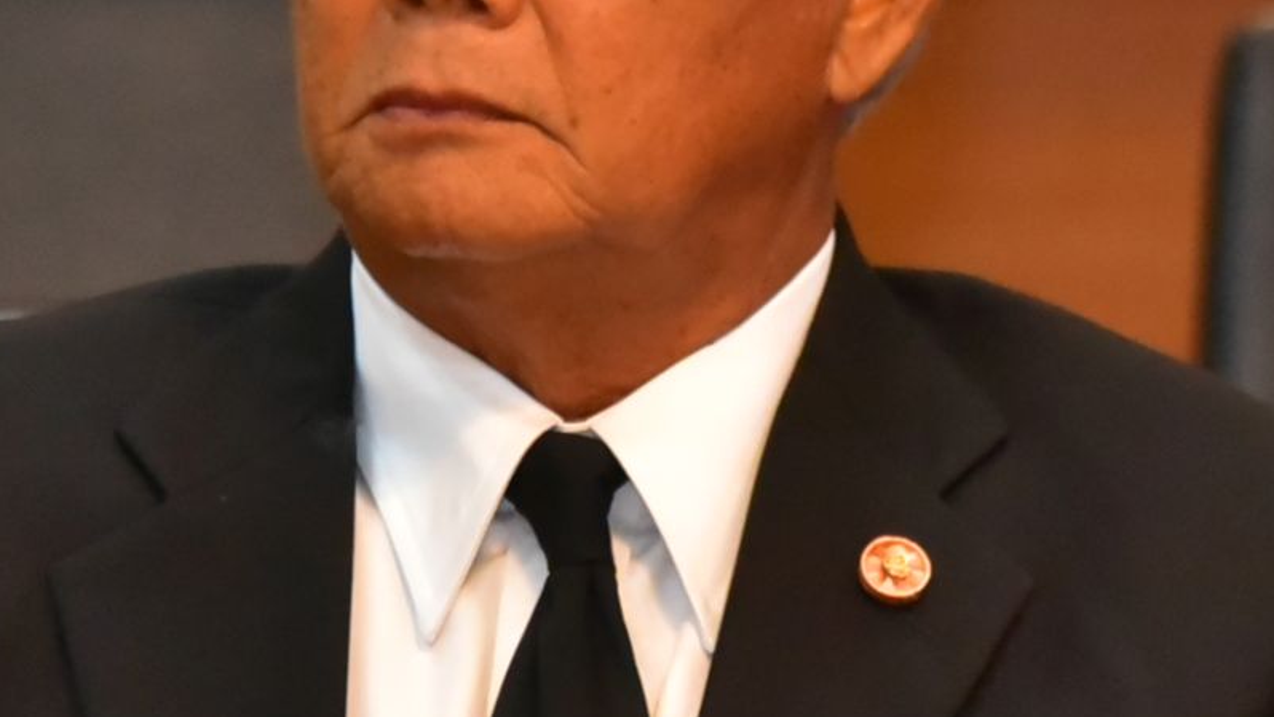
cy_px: 309
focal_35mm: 558
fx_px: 18851
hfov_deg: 3.9
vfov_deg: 2.2
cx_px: 627
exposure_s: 1/160
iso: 8000
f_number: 5.6
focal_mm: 170
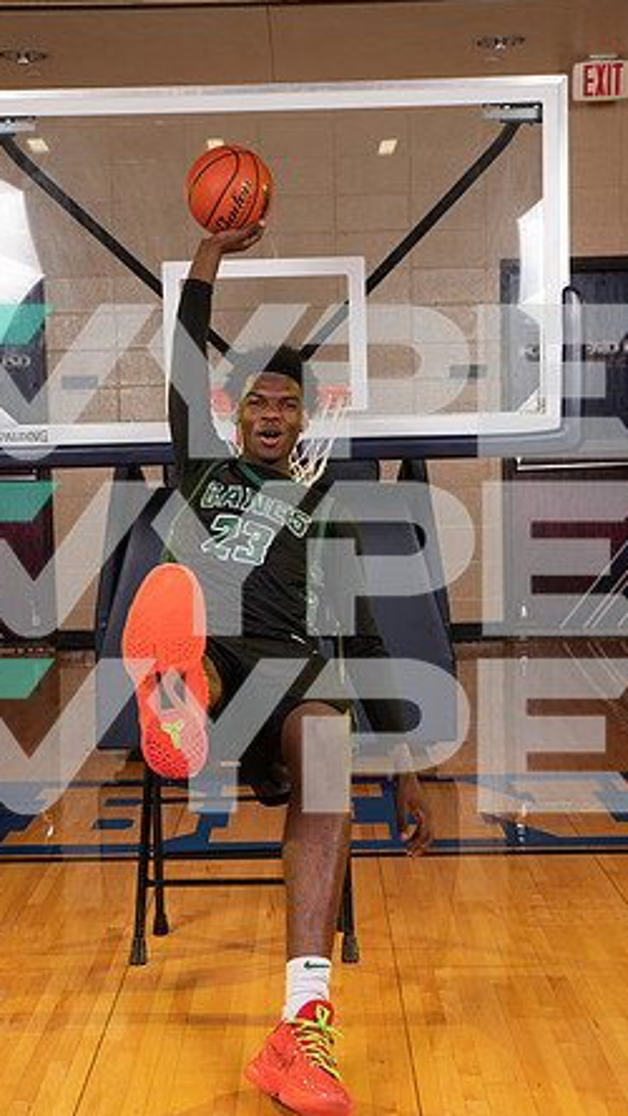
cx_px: 279
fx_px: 1509
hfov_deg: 23.5
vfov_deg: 40.6
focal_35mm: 51
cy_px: 561
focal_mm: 48
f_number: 7.1
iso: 320
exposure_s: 1/320
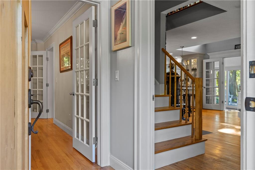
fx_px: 181
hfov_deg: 70.5
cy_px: 85
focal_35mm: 26
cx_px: 128
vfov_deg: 50.4
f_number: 7.1
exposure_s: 1/10
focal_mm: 17
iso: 320
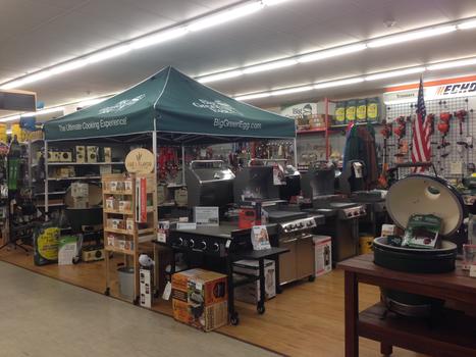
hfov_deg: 55.4
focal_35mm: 33
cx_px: 238
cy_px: 178
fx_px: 454
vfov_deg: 42.9
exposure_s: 1/40
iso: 64
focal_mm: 4.12
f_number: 2.4
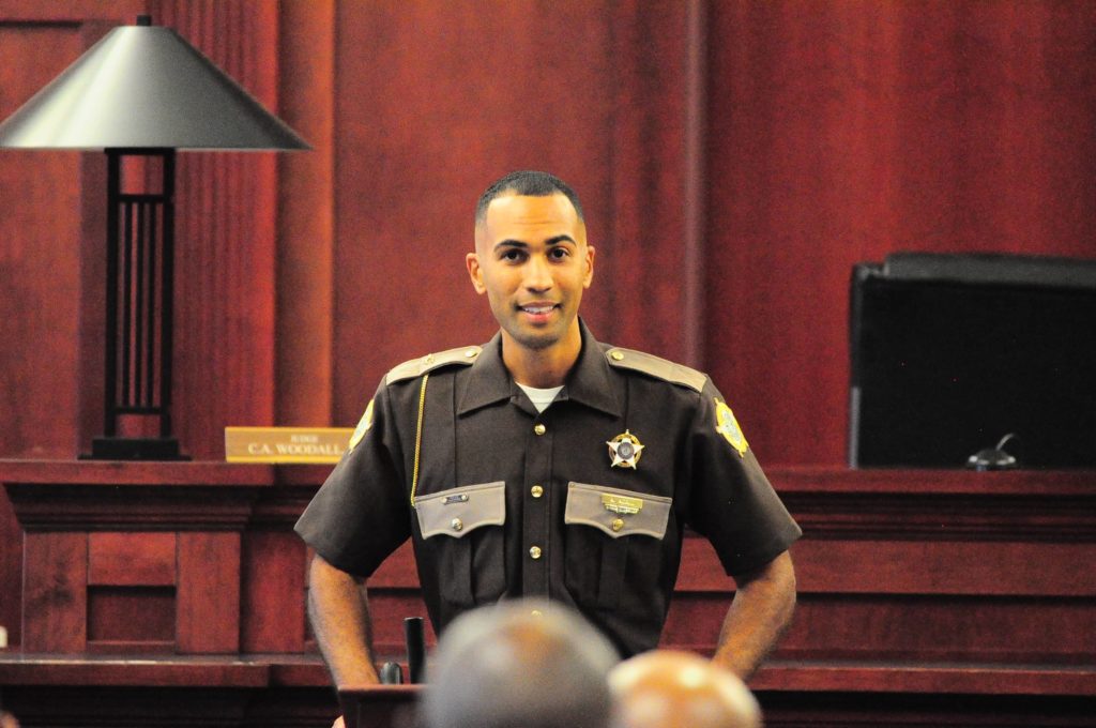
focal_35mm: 278
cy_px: 364
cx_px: 548
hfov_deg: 7.4
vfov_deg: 4.9
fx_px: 8438
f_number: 2.8
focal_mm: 185
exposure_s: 1/320
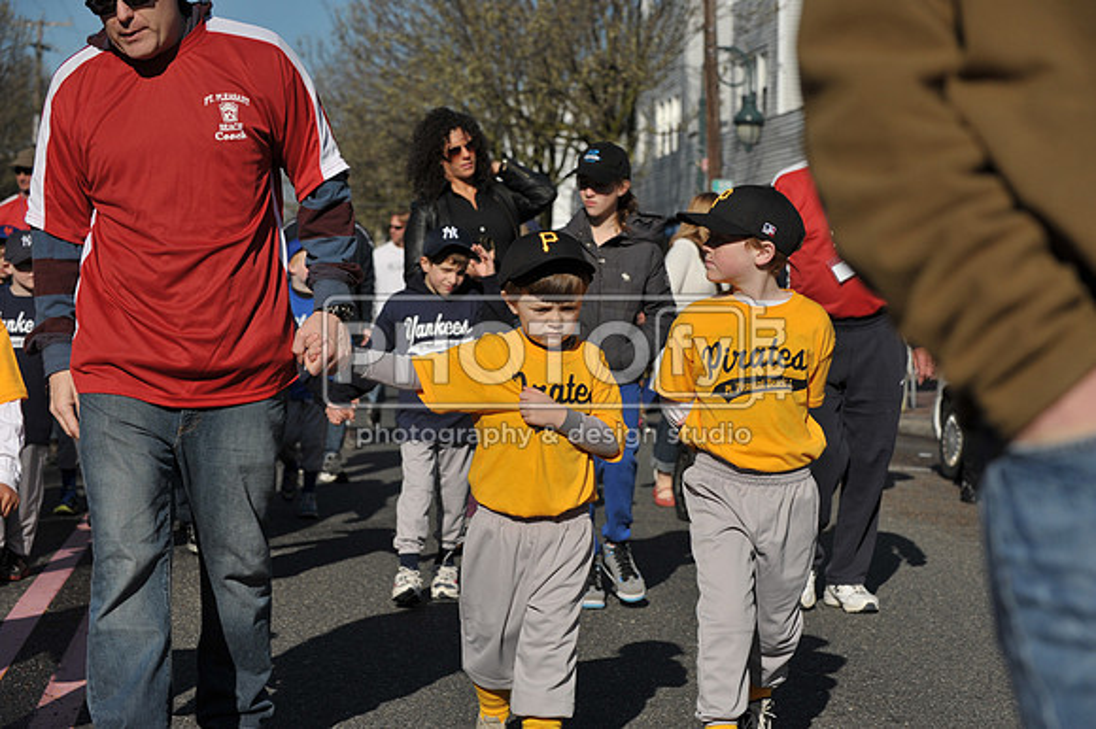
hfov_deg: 27.0
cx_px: 548
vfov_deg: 18.2
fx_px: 2282
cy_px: 364
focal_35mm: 75
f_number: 5.6
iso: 400
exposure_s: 1/4000
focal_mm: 75
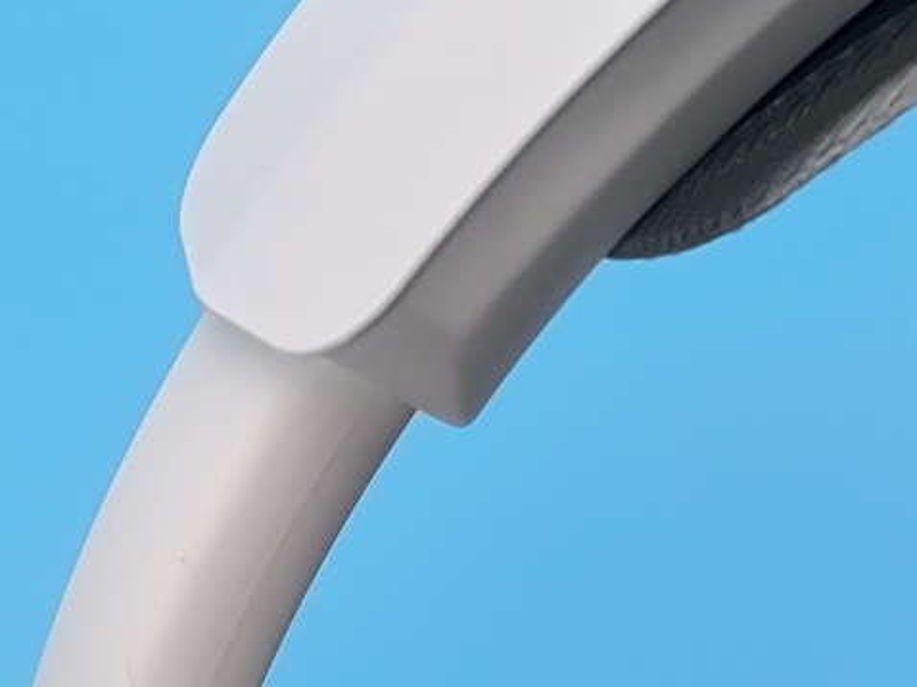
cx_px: 92
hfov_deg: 21.3
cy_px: 533
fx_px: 2383
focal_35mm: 90
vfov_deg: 16.3
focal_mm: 6.14
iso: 160
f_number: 1.65
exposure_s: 1/100
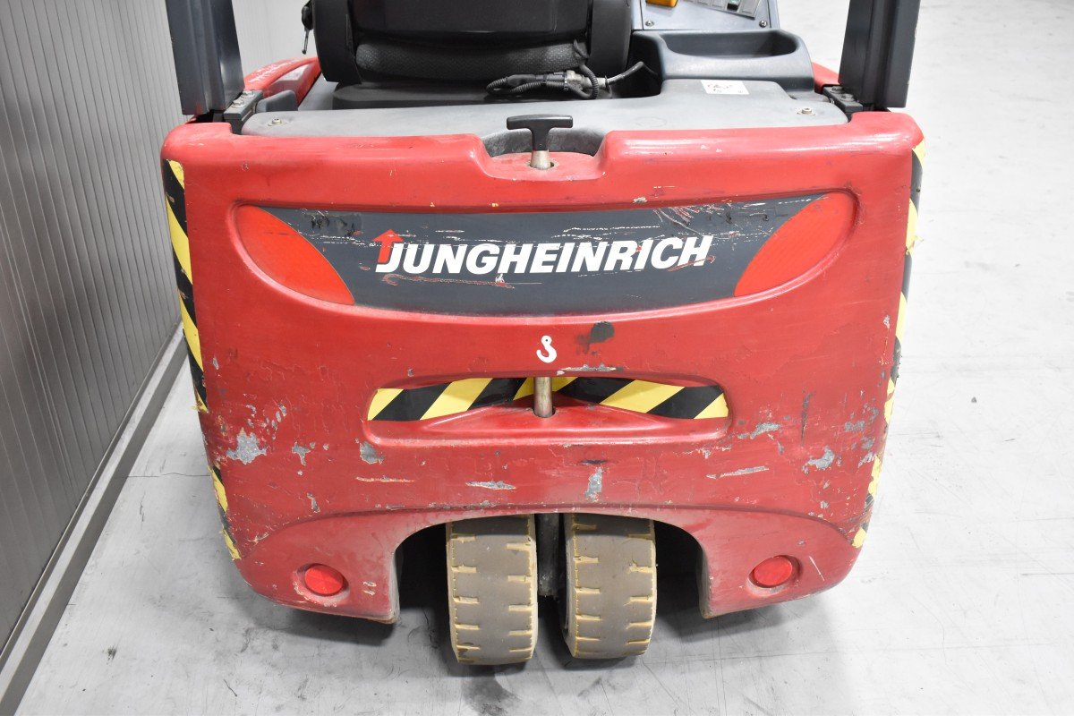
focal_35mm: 36
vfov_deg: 36.9
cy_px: 358
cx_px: 537
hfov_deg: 53.1
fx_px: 1074
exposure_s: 1/20
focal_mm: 24
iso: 1600
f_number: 5
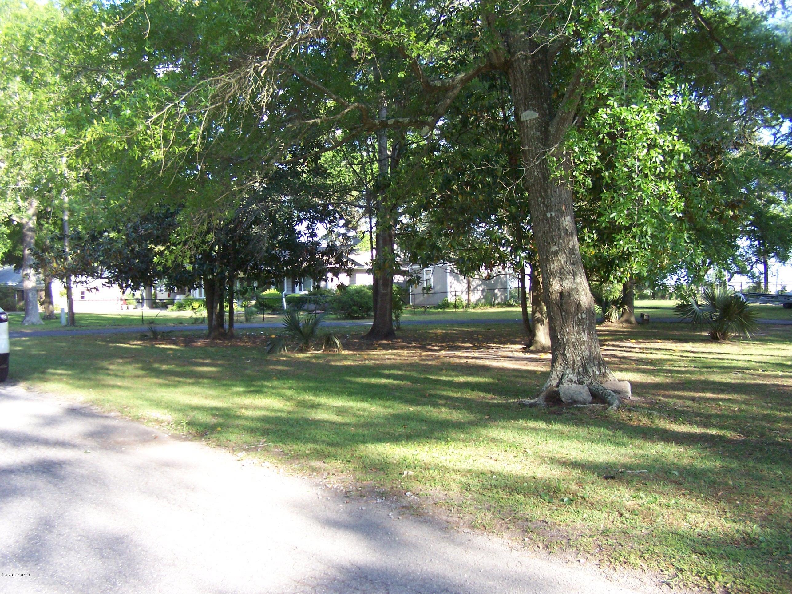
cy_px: 297
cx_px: 396
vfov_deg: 37.7
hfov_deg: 49.0
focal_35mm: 38
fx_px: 869
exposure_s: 1/250
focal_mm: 6.3
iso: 140
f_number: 2.8
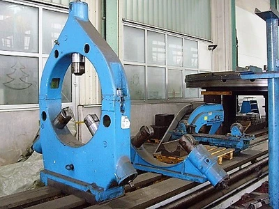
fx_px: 314
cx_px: 140
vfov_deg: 36.8
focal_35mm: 39
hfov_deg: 47.9
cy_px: 104
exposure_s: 1/45
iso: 240
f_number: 3.5
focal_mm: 6.6
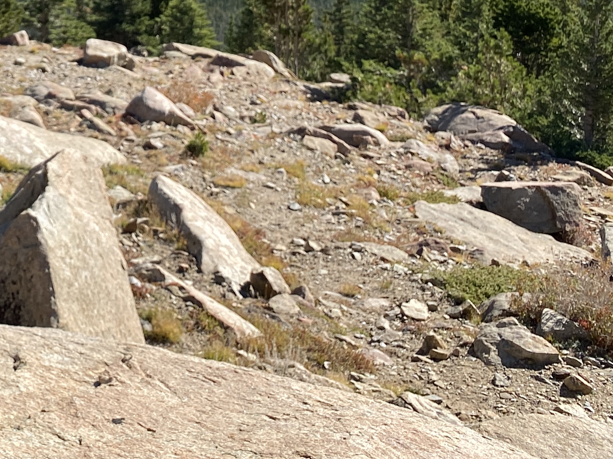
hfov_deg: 23.0
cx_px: -91
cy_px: -216
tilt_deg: -12.1
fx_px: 1399
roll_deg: +1.2
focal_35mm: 79
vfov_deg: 17.0
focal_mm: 4.25
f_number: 1.8
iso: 32
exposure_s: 1/2315
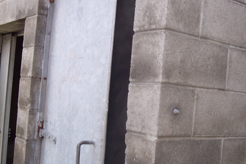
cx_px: 123
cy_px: 82
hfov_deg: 37.5
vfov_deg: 25.6
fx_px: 362
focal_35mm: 53
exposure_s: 1/700
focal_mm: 8
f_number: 2.8
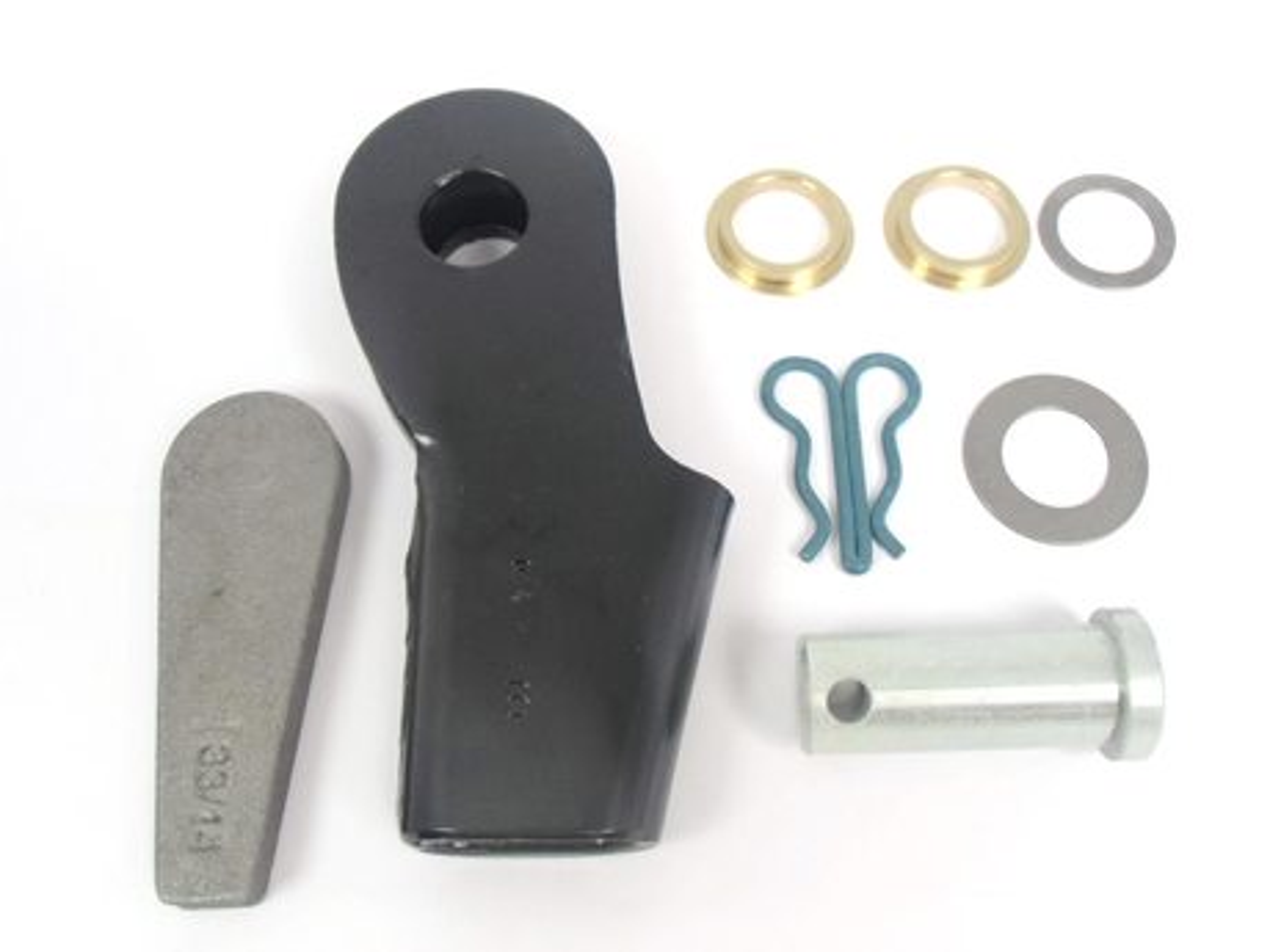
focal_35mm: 33
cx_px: 635
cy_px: 476
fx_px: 1211
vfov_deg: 42.9
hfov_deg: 55.4
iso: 100
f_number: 3.7
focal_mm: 5.93
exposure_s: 1/60
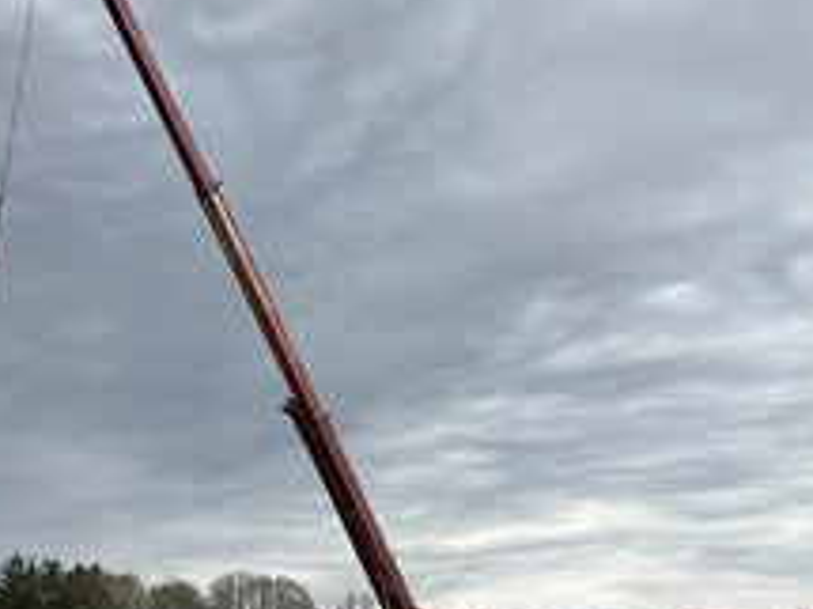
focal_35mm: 54
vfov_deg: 27.0
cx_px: 344
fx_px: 1268
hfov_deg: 35.5
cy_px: 325
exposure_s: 1/1730
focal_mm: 3
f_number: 1.8
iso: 25
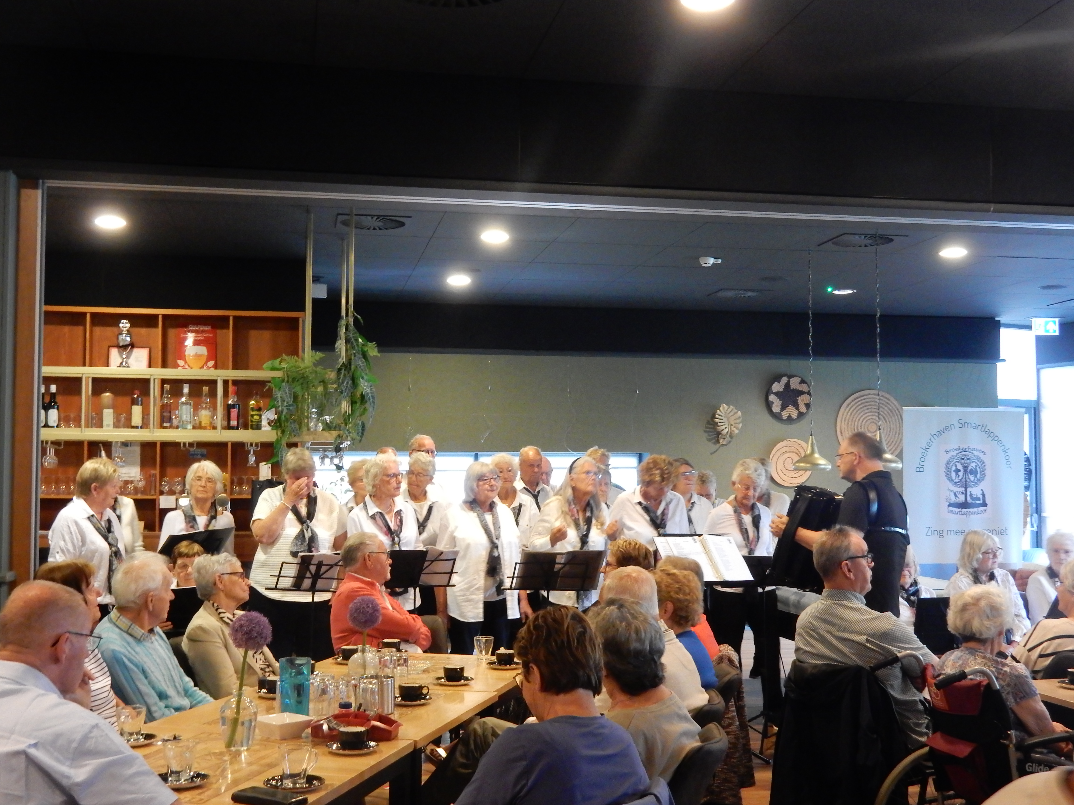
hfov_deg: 43.9
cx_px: 537
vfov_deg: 33.6
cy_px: 402
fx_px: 1334
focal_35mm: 43
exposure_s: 1/8
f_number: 4.2
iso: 800
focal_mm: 7.6
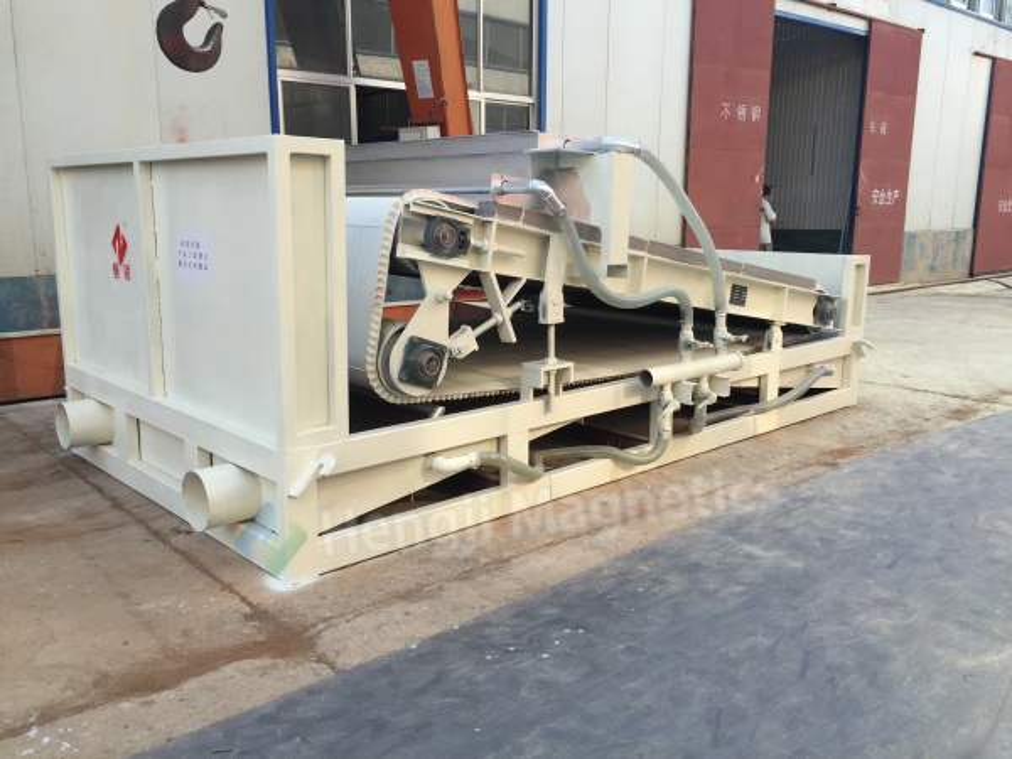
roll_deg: -0.1
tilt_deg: -11.2
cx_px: 506
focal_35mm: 29
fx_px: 848
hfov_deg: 61.7
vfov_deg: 48.2
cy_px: 380
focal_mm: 4.15
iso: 32
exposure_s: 1/465
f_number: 2.2
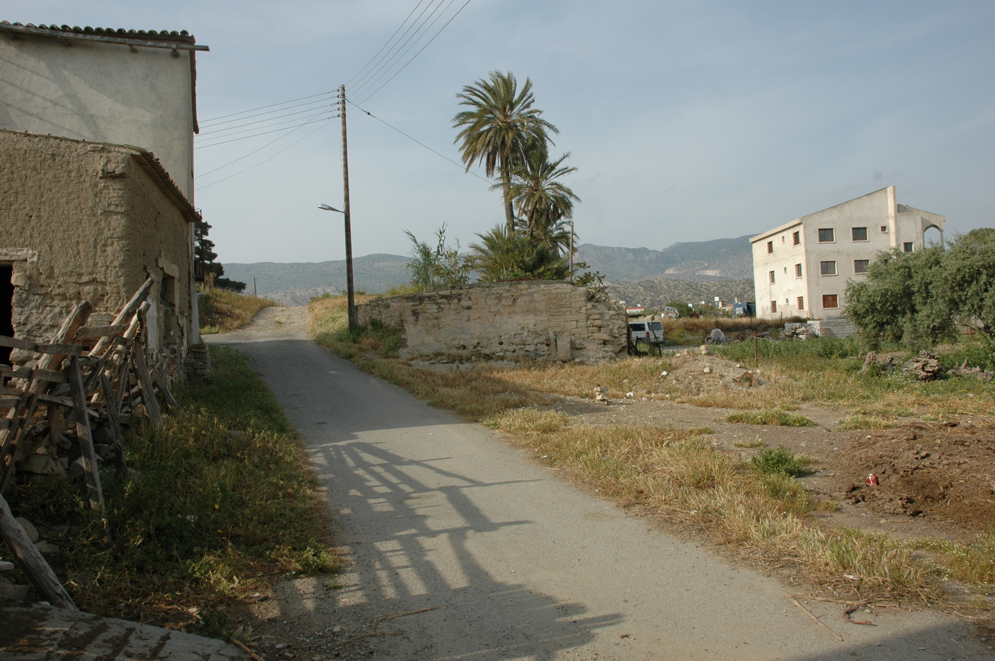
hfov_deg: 67.4
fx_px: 745
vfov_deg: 47.8
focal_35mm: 27
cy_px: 330
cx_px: 498
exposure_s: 1/320
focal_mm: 18
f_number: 9
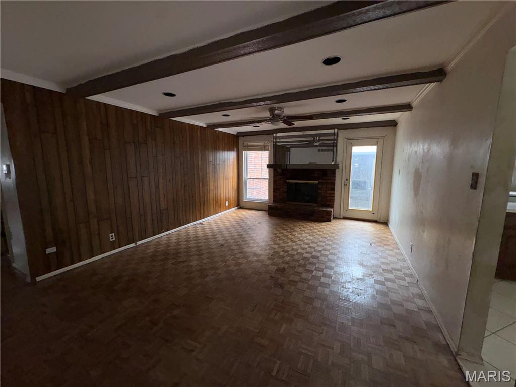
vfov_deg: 85.7
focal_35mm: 14
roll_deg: +0.2
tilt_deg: -8.2
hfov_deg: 102.1
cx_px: 258
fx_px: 209
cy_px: 194
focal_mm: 2.22
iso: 50
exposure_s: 1/63
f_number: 2.2
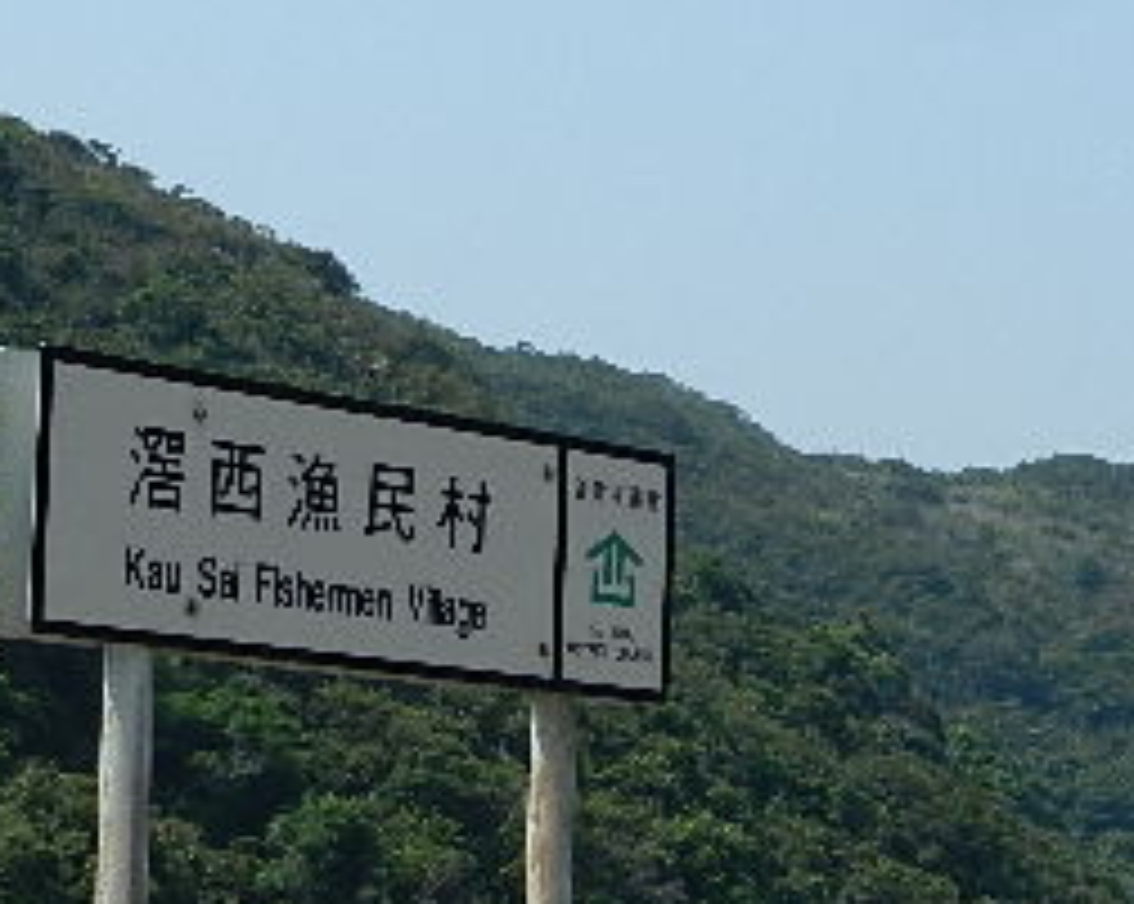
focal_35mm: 149
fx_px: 4995
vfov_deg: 10.3
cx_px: 1166
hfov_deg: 12.8
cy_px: 787
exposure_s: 1/1250
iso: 160
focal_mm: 10.9
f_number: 4.5
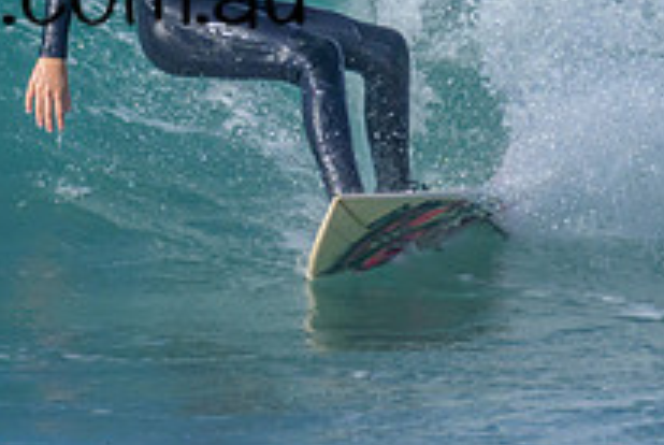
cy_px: -174
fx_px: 57093
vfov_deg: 0.4
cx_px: 42
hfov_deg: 0.7
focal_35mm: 3091
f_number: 11
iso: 1250
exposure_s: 1/2000
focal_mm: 800
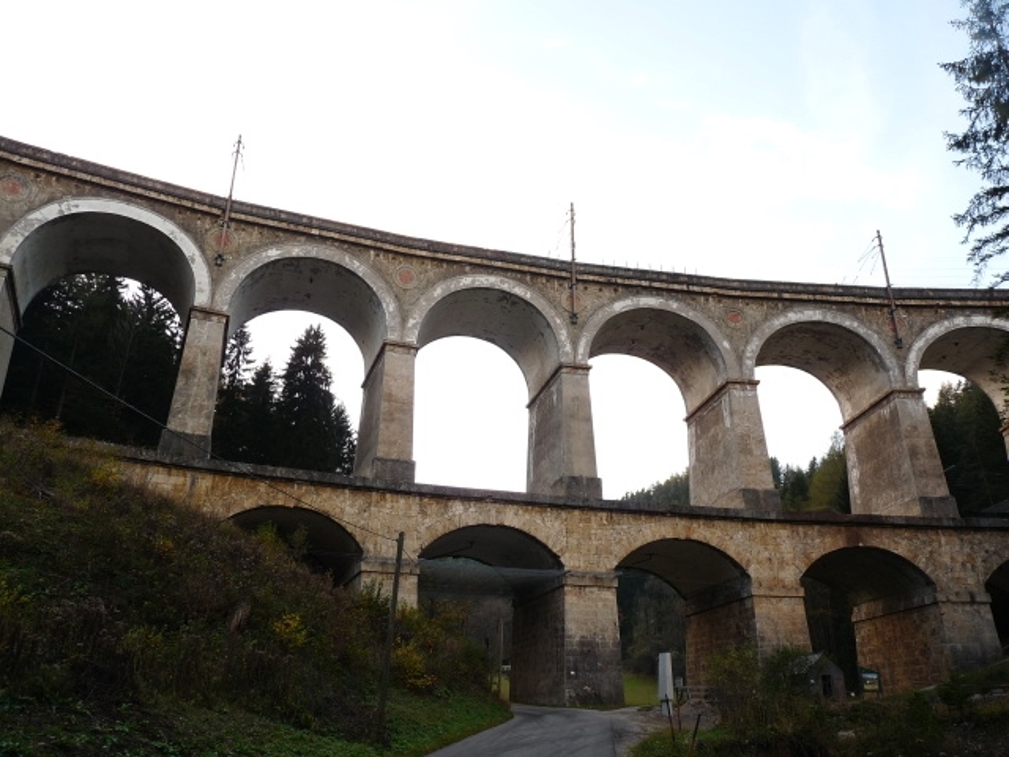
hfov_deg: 65.3
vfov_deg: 51.4
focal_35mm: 27
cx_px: 504
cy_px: 378
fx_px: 787
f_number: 2.8
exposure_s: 1/100
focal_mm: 4.8
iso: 100
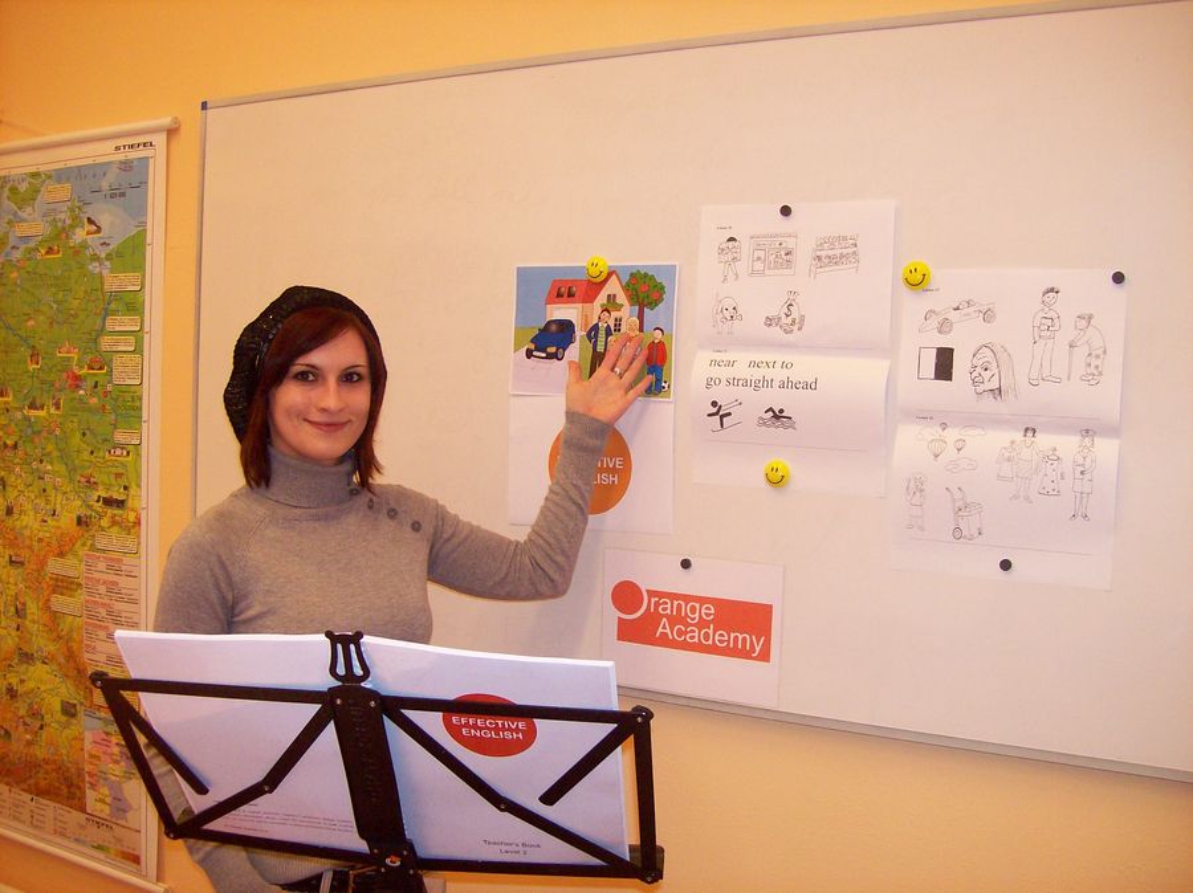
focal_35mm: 36
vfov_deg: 39.6
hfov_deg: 51.4
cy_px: 446
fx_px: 1240
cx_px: 596
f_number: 2.7
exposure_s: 1/73.5
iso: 140
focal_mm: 6
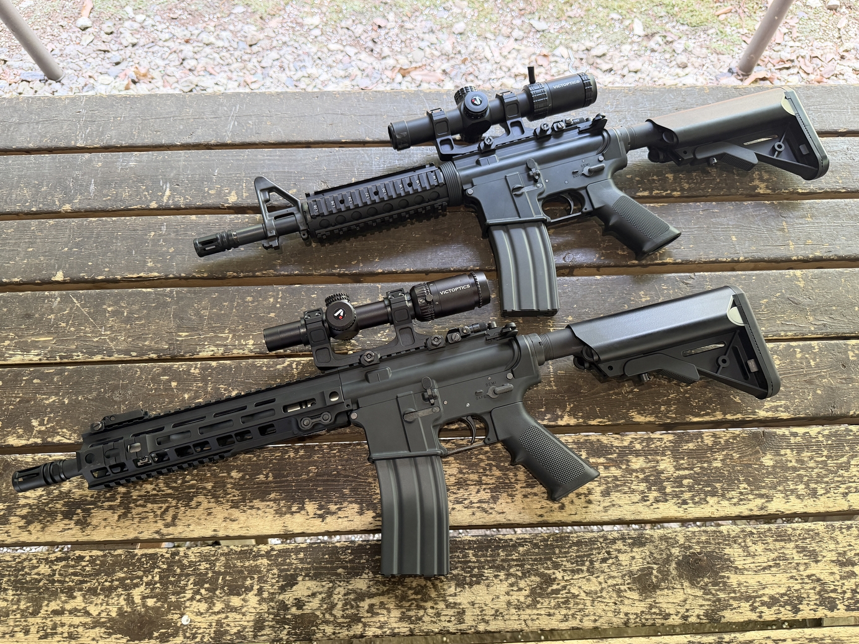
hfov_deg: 69.4
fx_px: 620
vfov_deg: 54.9
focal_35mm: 25
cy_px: 322
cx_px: 427
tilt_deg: -65.7
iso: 250
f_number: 1.78
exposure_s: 1/60
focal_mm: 6.76
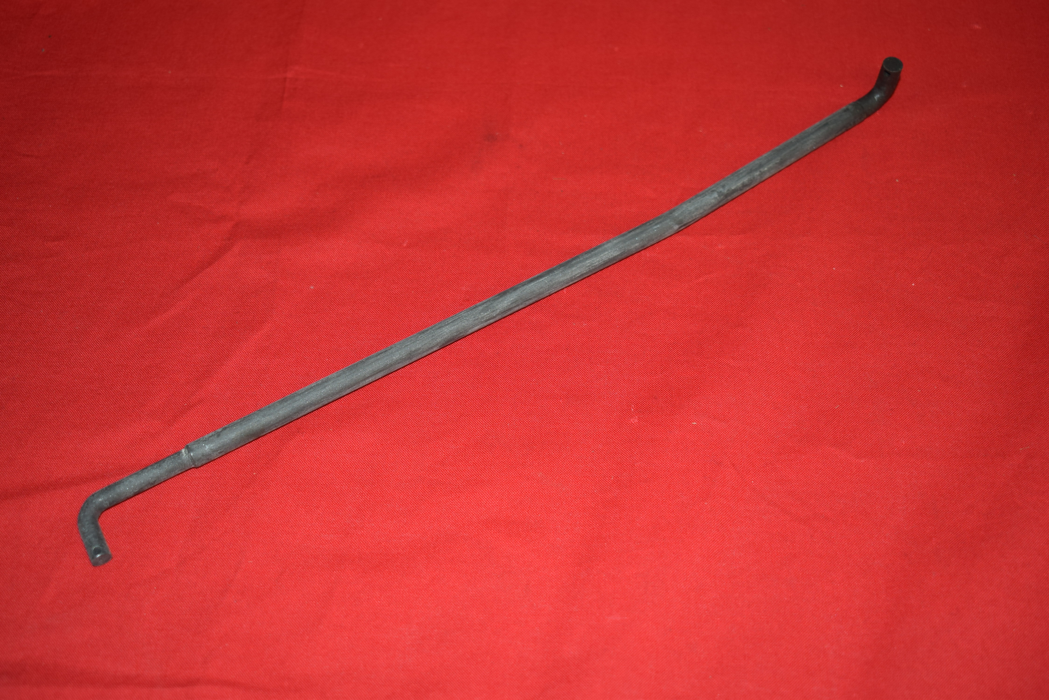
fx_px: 1355
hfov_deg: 42.3
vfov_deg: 29.0
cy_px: 350
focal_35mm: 46
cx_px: 524
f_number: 5
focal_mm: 31
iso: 160
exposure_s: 1/25
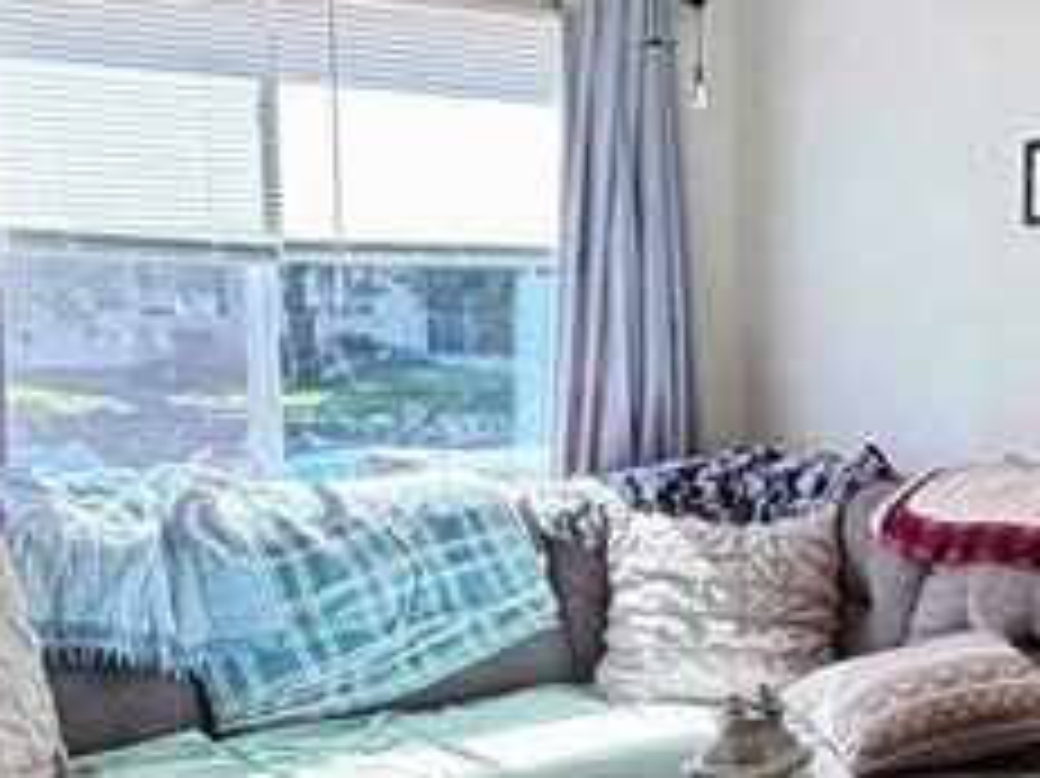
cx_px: 896
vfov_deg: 23.4
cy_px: 576
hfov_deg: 30.1
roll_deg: -0.6
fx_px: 1862
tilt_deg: -8.4
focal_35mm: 62
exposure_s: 1/121
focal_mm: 2.22
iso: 100
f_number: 2.2
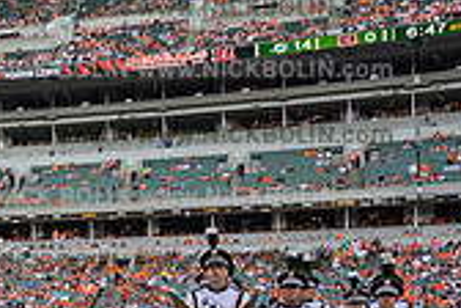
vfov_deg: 16.1
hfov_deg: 20.5
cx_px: -250
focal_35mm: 83
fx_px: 1063
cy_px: 326
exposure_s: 1/100
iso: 80
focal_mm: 24
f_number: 7.1
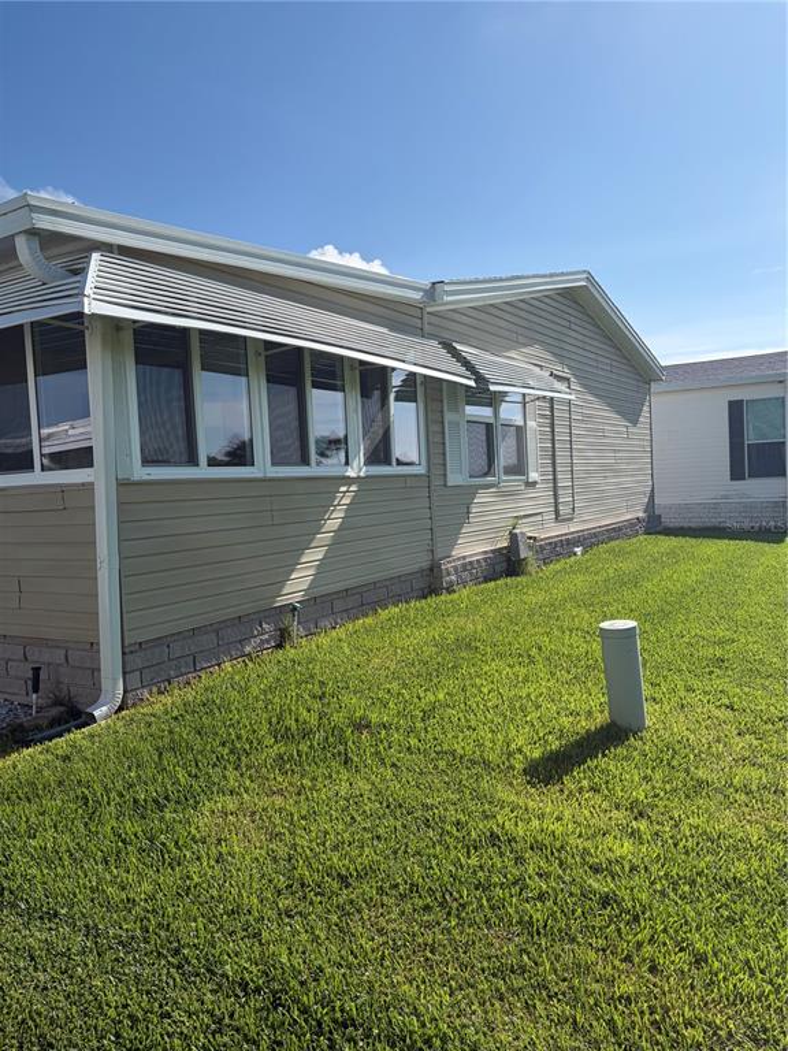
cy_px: 526
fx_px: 789
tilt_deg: -2.2
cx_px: 394
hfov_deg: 53.1
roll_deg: +3.6
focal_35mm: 26
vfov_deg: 67.3
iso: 50
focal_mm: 5.96
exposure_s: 1/4065
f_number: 1.6
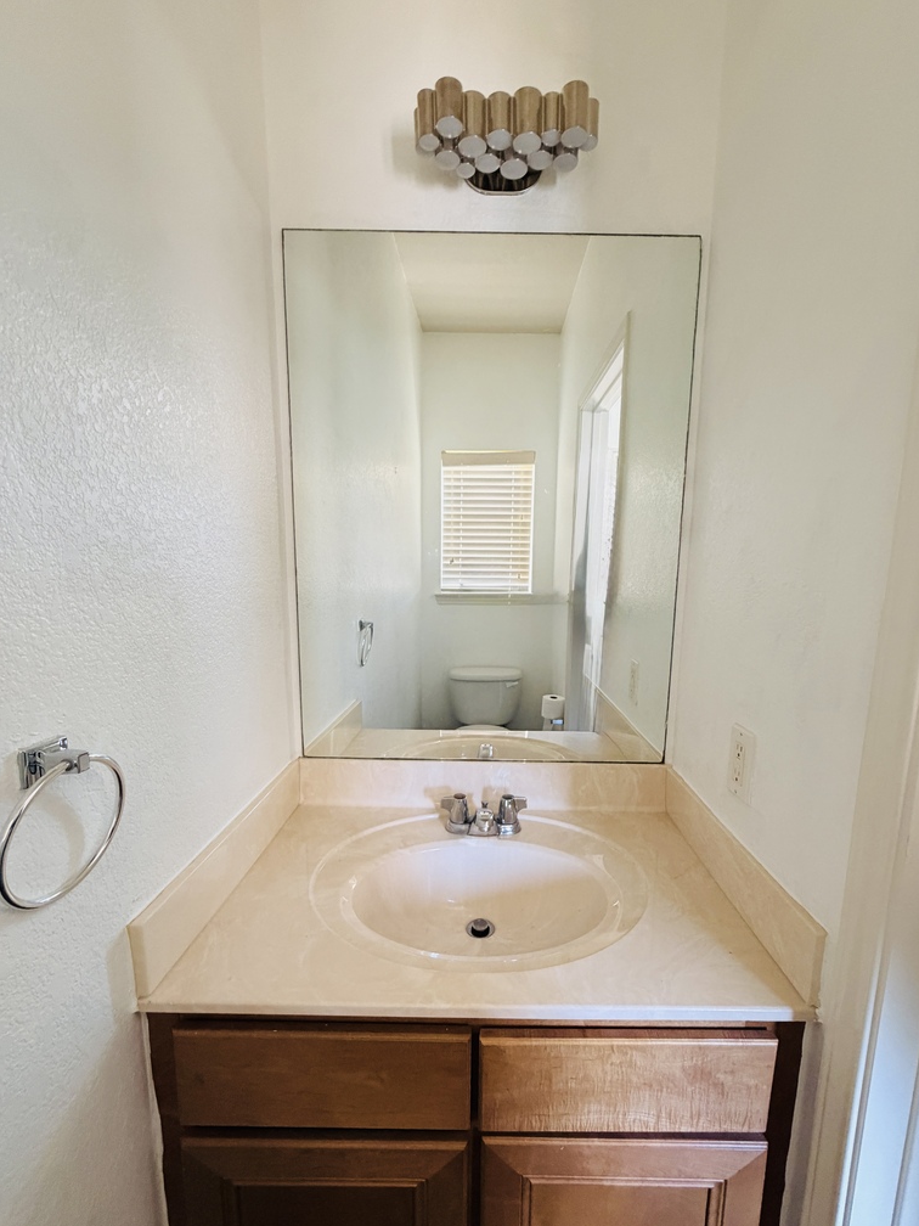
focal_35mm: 15
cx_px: 489
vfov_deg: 98.0
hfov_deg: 81.6
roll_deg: -0.9
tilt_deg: -8.2
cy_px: 654
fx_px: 531
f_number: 2.2
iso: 320
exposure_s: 1/76
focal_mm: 2.22
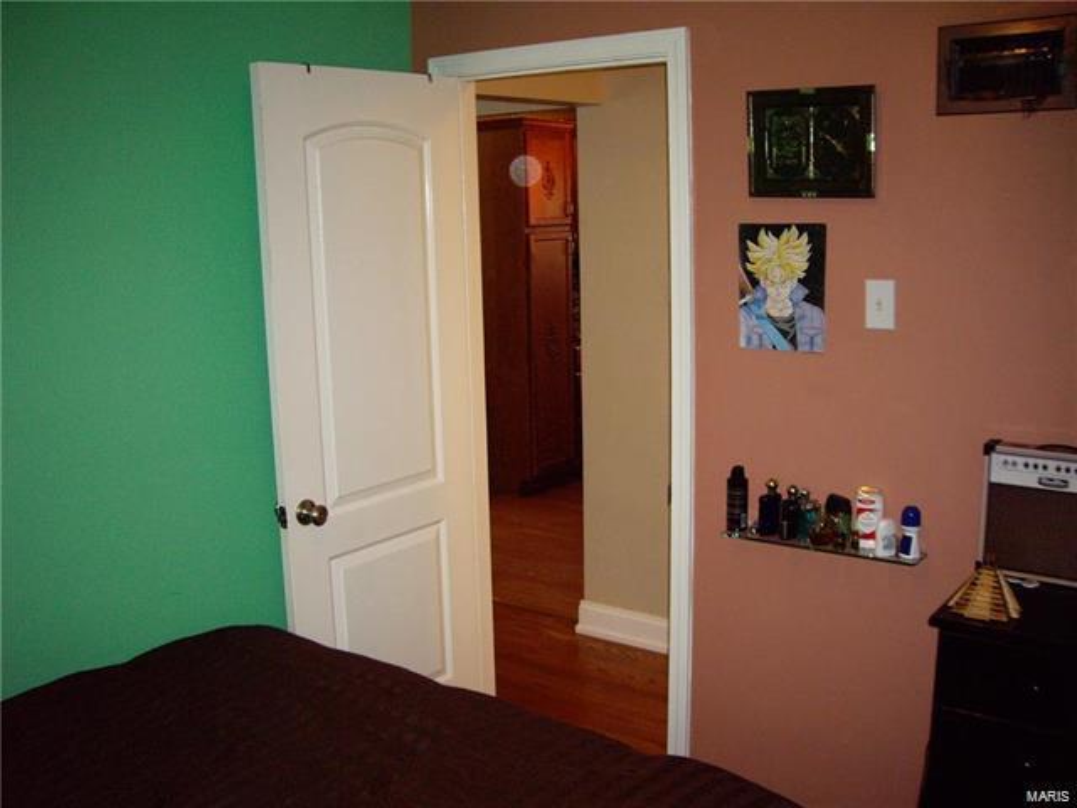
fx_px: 1182
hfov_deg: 49.0
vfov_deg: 37.7
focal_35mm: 38
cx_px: 538
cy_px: 404
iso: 200
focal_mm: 6.2
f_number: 2.7
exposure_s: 1/40
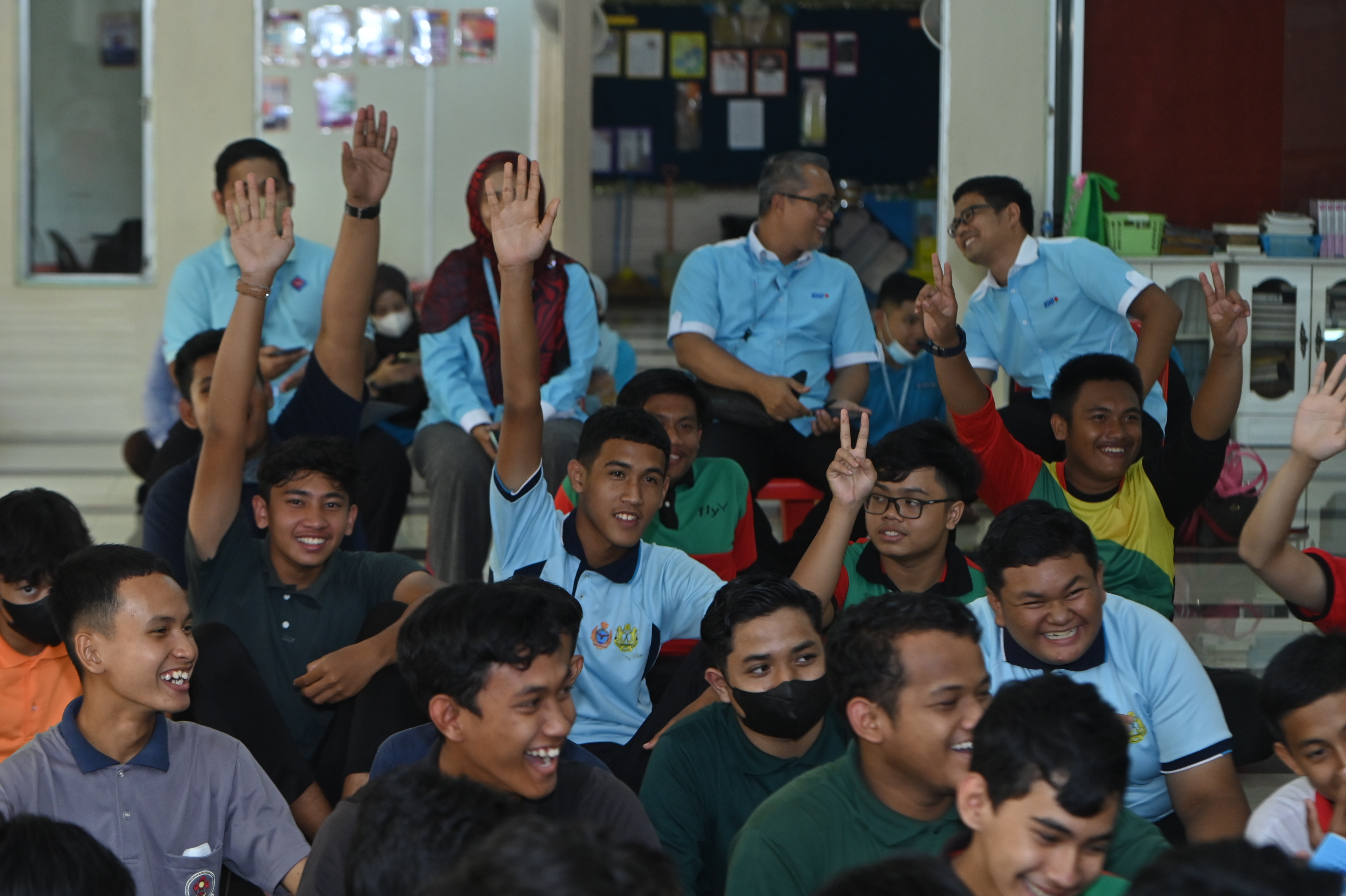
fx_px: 4074
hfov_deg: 18.7
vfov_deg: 12.6
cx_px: 546
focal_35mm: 109
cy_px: 524
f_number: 4.5
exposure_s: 1/125
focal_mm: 90
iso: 1000
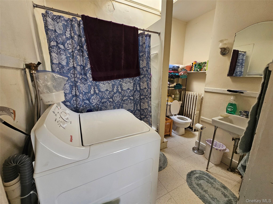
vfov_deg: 89.9
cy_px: 102
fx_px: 103
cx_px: 136
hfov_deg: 106.2
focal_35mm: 13
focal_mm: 2.2
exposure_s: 1/60
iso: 320
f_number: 2.2
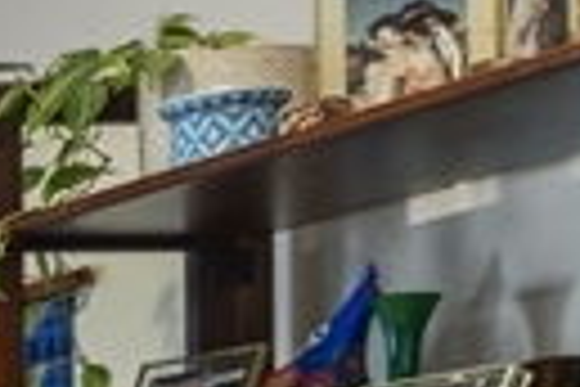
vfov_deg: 9.2
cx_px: -1538
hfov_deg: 8.9
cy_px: 686
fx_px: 2304
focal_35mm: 143
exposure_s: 1.3
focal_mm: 18
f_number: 7.1
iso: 320
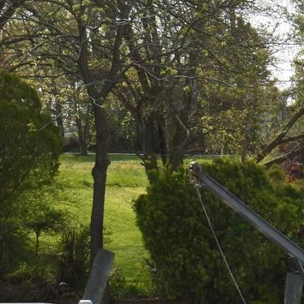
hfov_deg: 10.1
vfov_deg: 10.4
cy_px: 279
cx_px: 453
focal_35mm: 167
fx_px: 1659
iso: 100
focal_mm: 24
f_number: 9
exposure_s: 1/200
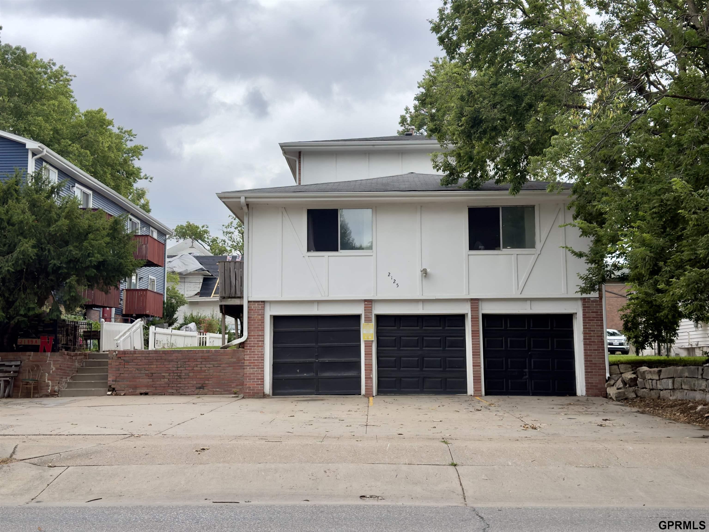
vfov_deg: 35.2
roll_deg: +0.5
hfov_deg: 45.8
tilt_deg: +6.2
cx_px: 354
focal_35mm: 41
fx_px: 840
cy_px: 266
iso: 80
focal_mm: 6.76
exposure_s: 1/2445
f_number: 1.78
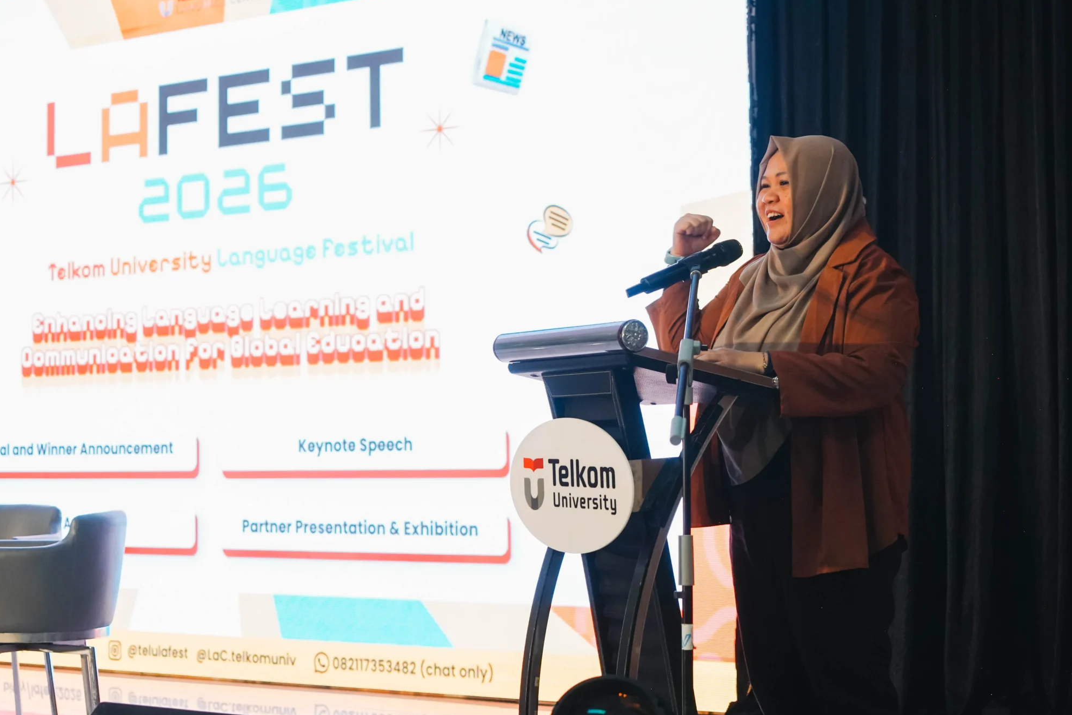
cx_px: 404
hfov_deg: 28.4
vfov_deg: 19.2
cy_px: 292
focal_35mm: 71
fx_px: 2114
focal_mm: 55
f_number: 4
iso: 2000
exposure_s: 1/250
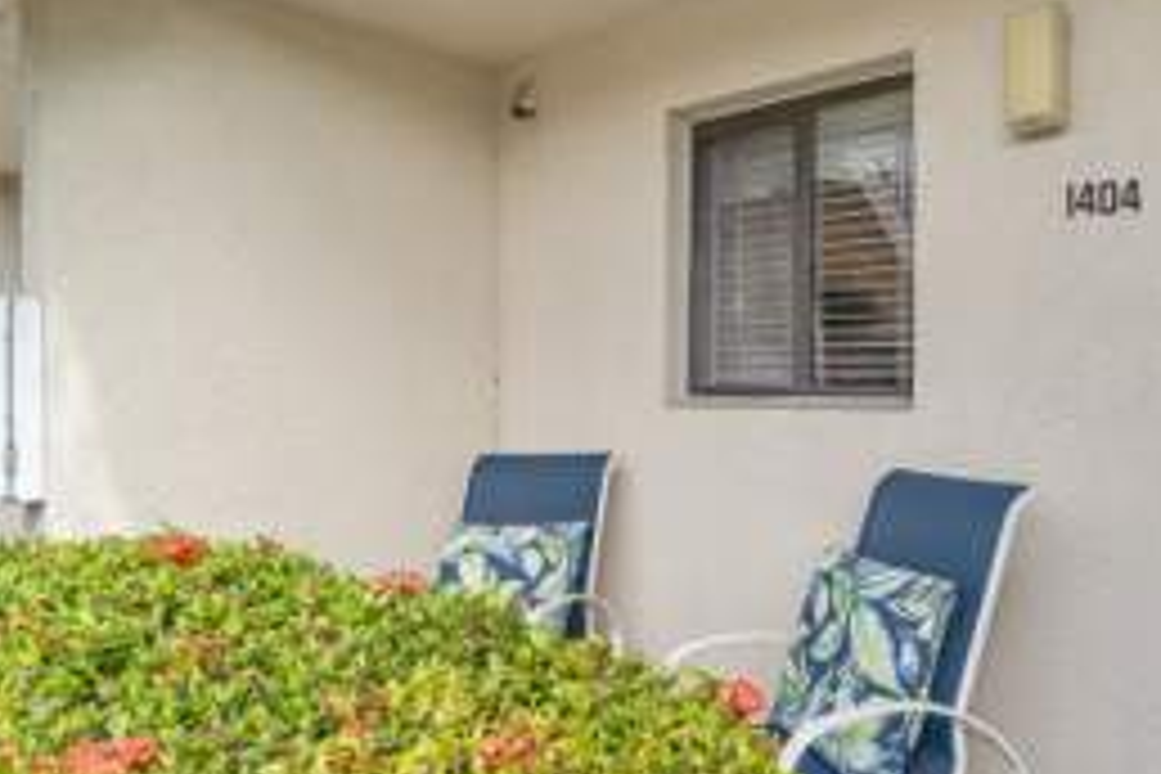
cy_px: 378
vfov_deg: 49.5
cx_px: 824
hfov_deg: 66.4
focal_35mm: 26
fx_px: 838
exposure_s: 1/25
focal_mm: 14
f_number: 8
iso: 250
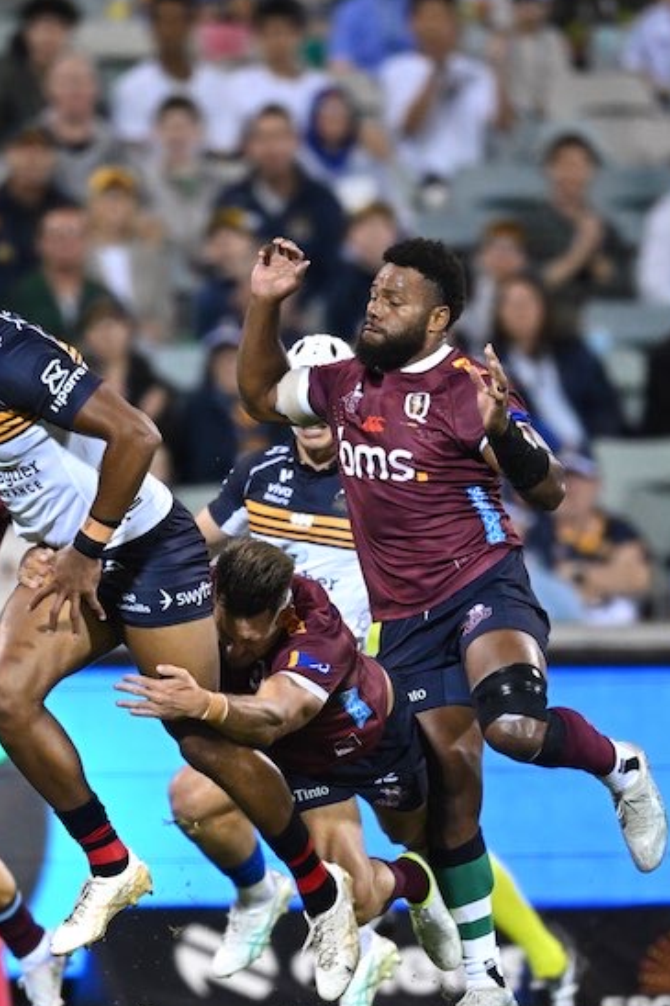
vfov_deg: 3.1
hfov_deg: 2.1
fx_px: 18351
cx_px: 488
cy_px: 494
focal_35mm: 657
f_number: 2.8
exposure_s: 1/1250
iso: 4000
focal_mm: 400
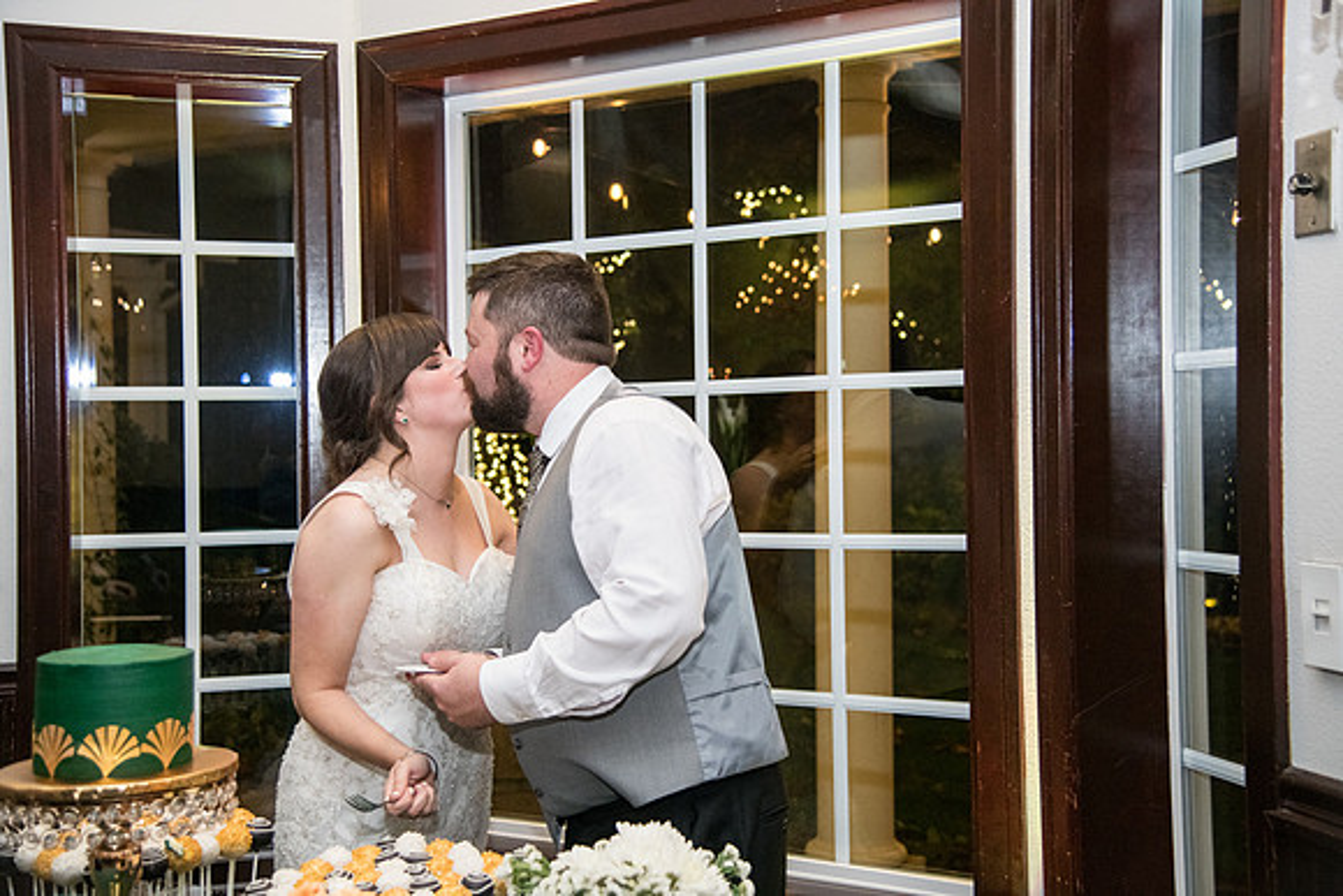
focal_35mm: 46
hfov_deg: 42.7
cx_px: 672
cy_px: 448
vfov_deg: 29.3
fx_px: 1716
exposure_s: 1/320
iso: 2000
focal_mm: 46
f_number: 4
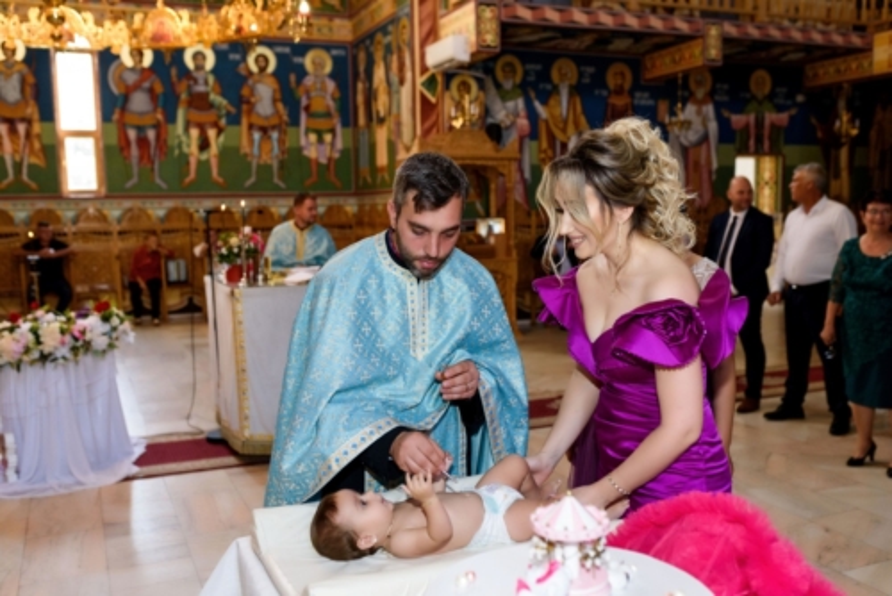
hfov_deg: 54.4
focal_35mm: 35
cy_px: 298
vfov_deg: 37.9
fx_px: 868
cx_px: 446
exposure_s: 1/200
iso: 1600
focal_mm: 35
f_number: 3.2
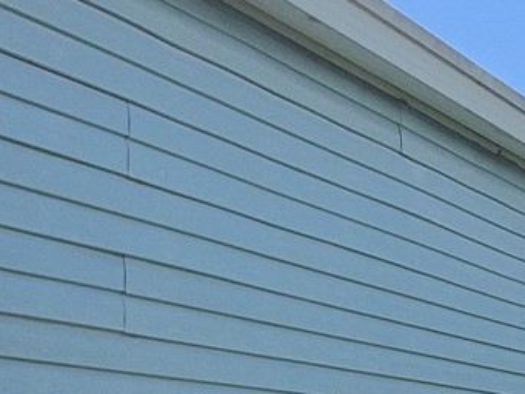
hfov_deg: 31.6
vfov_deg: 22.4
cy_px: 456
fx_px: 925
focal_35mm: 61
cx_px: 319
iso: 50
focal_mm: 2.2
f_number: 2.2
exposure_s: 1/1559
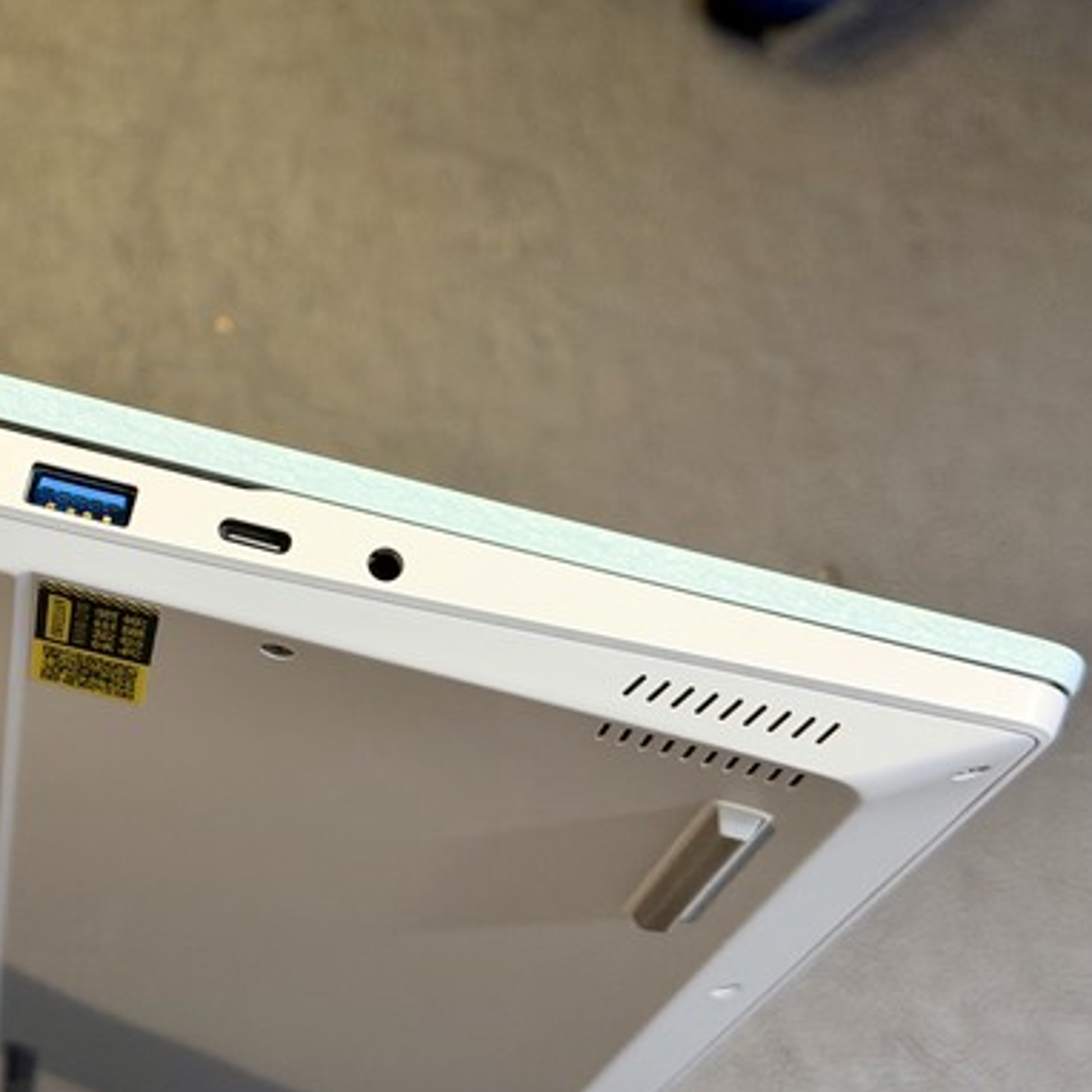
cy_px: 460
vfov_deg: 21.6
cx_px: 77
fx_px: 2855
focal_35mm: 80
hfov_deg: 21.1
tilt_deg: -65.0
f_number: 1.78
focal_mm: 6.76
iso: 200
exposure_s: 1/40
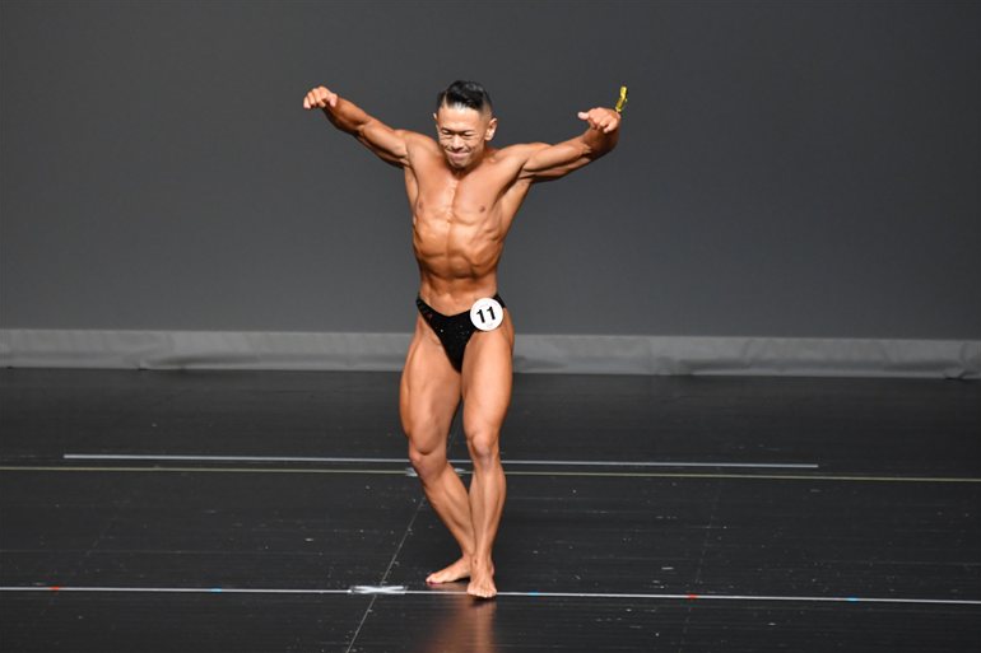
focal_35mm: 317
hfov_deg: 6.5
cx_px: 491
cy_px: 327
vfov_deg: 4.3
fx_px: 8636
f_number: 5.6
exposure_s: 1/400
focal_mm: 210
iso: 2500
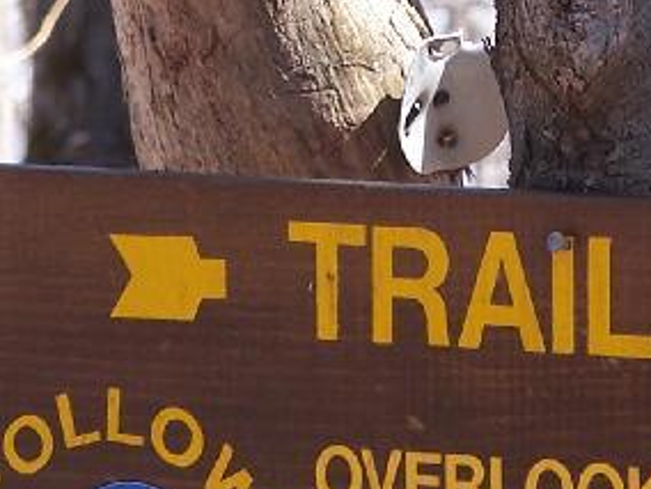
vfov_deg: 2.4
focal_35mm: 609
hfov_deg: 3.3
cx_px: 513
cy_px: -154
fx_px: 11453
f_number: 3.2
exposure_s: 1/250
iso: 80
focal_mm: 28
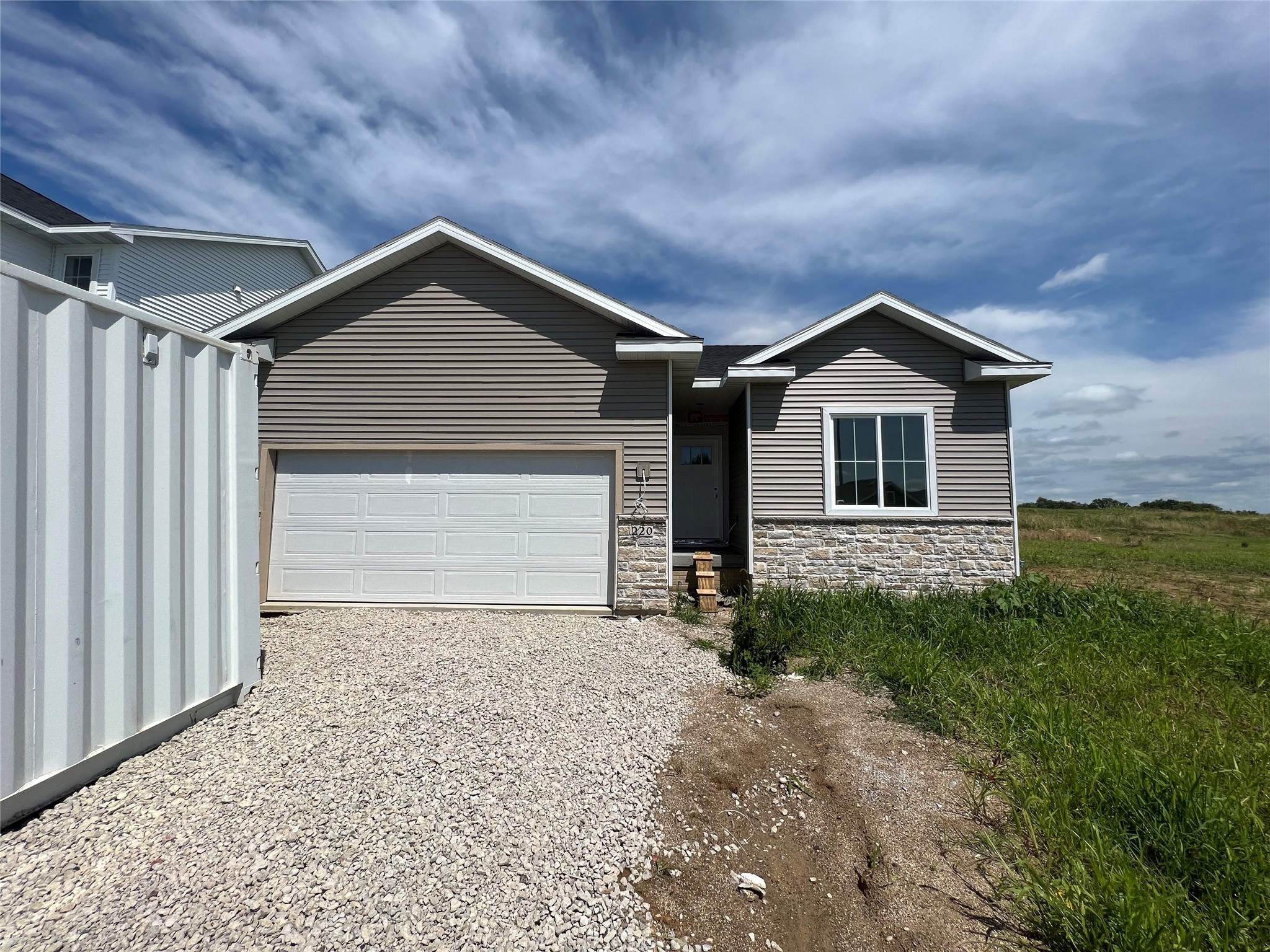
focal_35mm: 13
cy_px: 476
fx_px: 477
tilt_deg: +5.0
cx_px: 635
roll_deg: -0.6
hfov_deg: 106.2
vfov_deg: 89.9
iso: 32
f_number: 1.8
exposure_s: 1/3922
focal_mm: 1.57
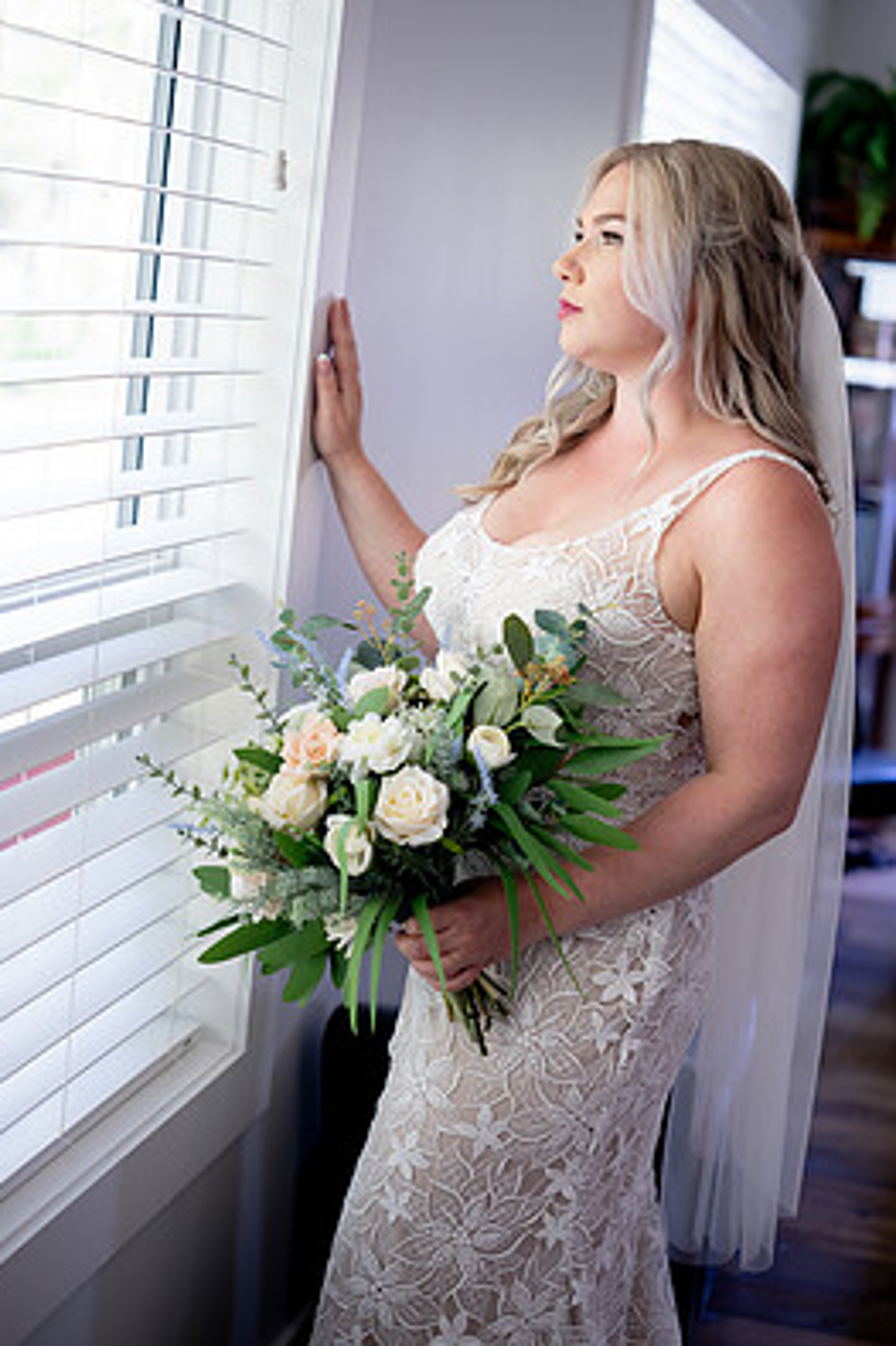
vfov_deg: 35.1
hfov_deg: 23.8
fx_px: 2130
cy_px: 671
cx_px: 439
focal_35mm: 57
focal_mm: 50
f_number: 2
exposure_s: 1/320
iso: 800
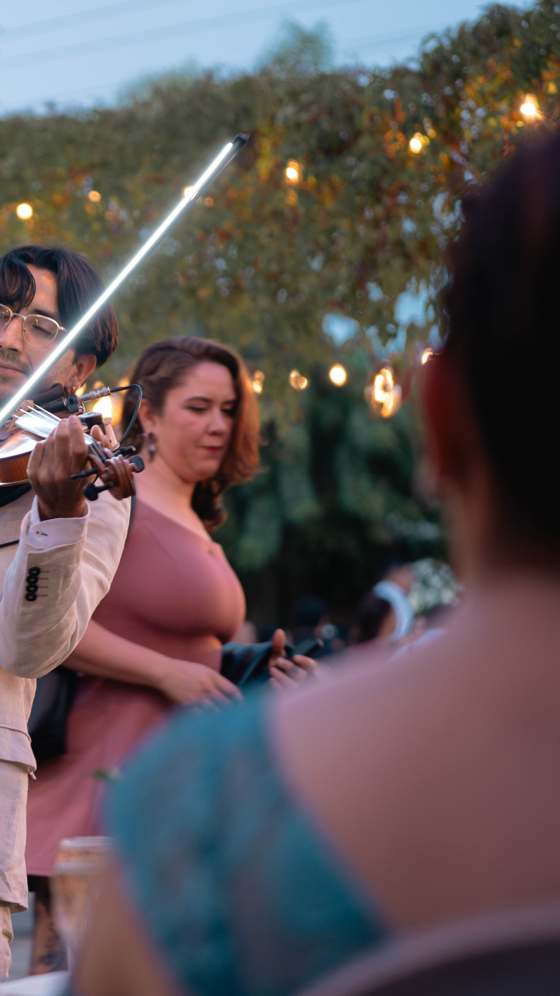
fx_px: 2931
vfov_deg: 19.3
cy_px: 494
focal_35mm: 111
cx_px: -186
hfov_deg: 10.6
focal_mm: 70
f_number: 2.8
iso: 2000
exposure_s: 1/100
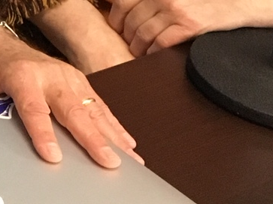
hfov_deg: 10.8
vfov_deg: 8.9
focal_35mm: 161
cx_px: -334
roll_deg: -3.1
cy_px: -153
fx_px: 1269
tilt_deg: -24.2
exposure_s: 1/24
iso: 200
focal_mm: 4.15
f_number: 2.2
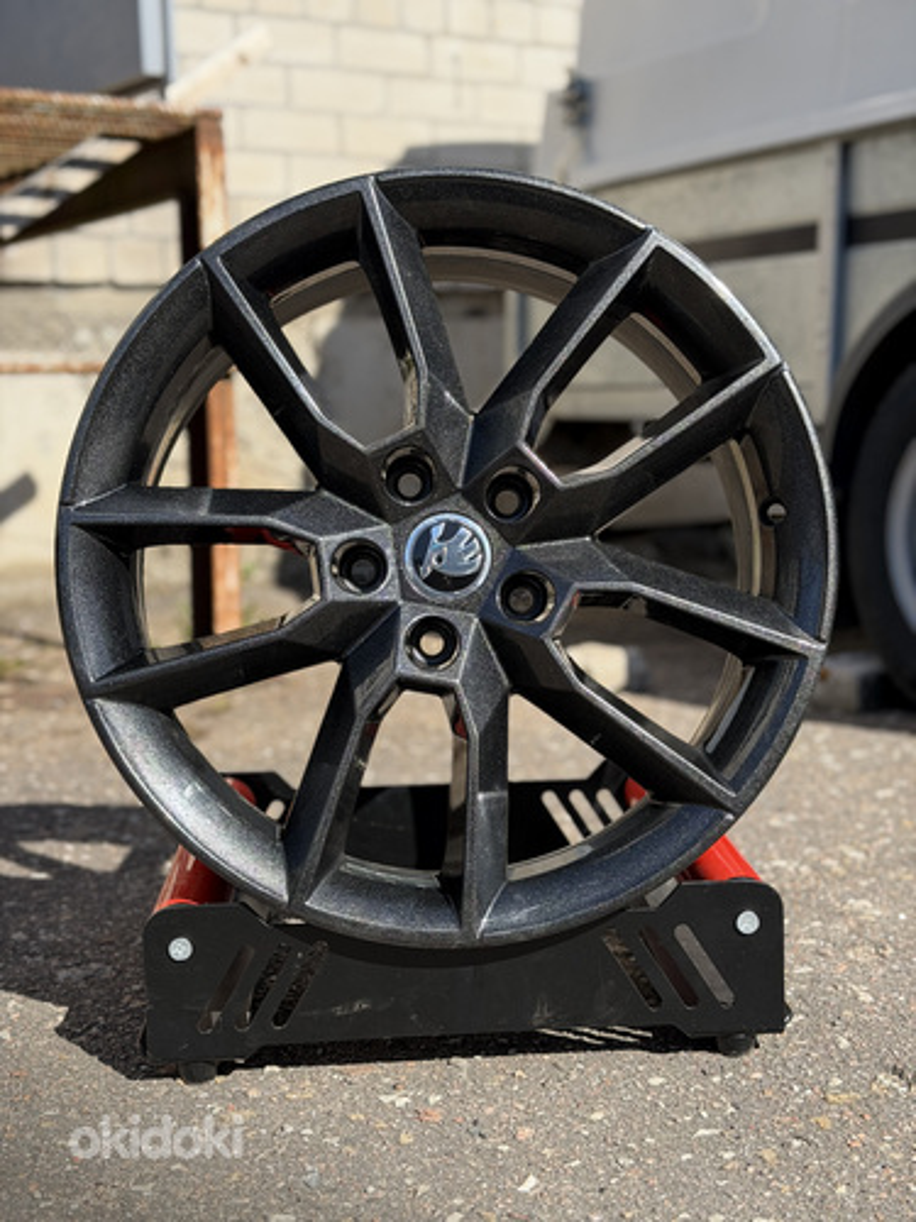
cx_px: 458
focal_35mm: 48
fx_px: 1694
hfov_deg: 30.3
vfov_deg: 39.7
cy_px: 611
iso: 80
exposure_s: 1/2762
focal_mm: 6.76
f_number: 1.78
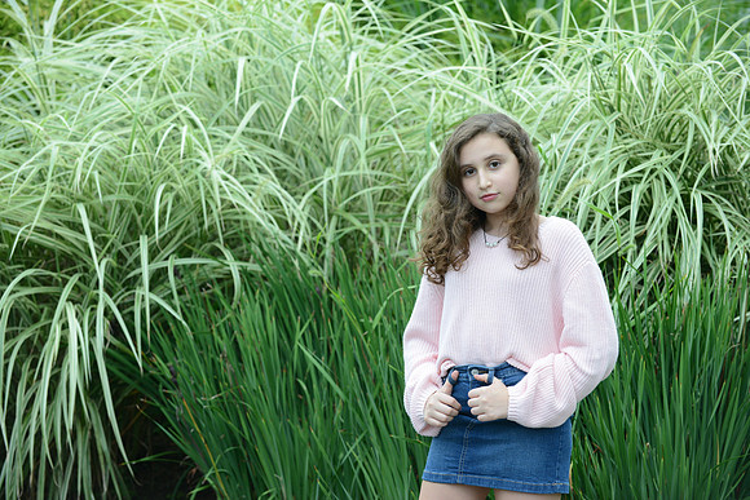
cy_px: 250
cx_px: 375
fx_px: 2417
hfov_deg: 17.6
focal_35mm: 116
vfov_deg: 11.8
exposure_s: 1/160
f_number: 5.6
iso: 800
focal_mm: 116
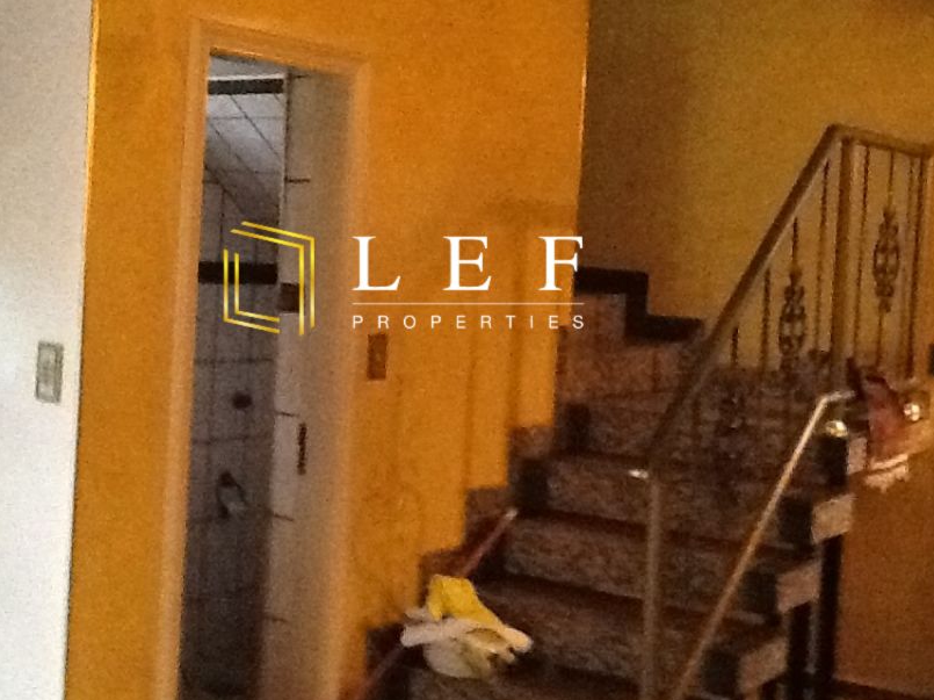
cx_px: 404
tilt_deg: -0.8
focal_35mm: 56
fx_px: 1510
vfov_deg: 26.0
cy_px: 279
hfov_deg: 34.3
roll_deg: -1.7
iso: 640
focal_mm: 2.03
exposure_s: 1/15
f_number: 2.4
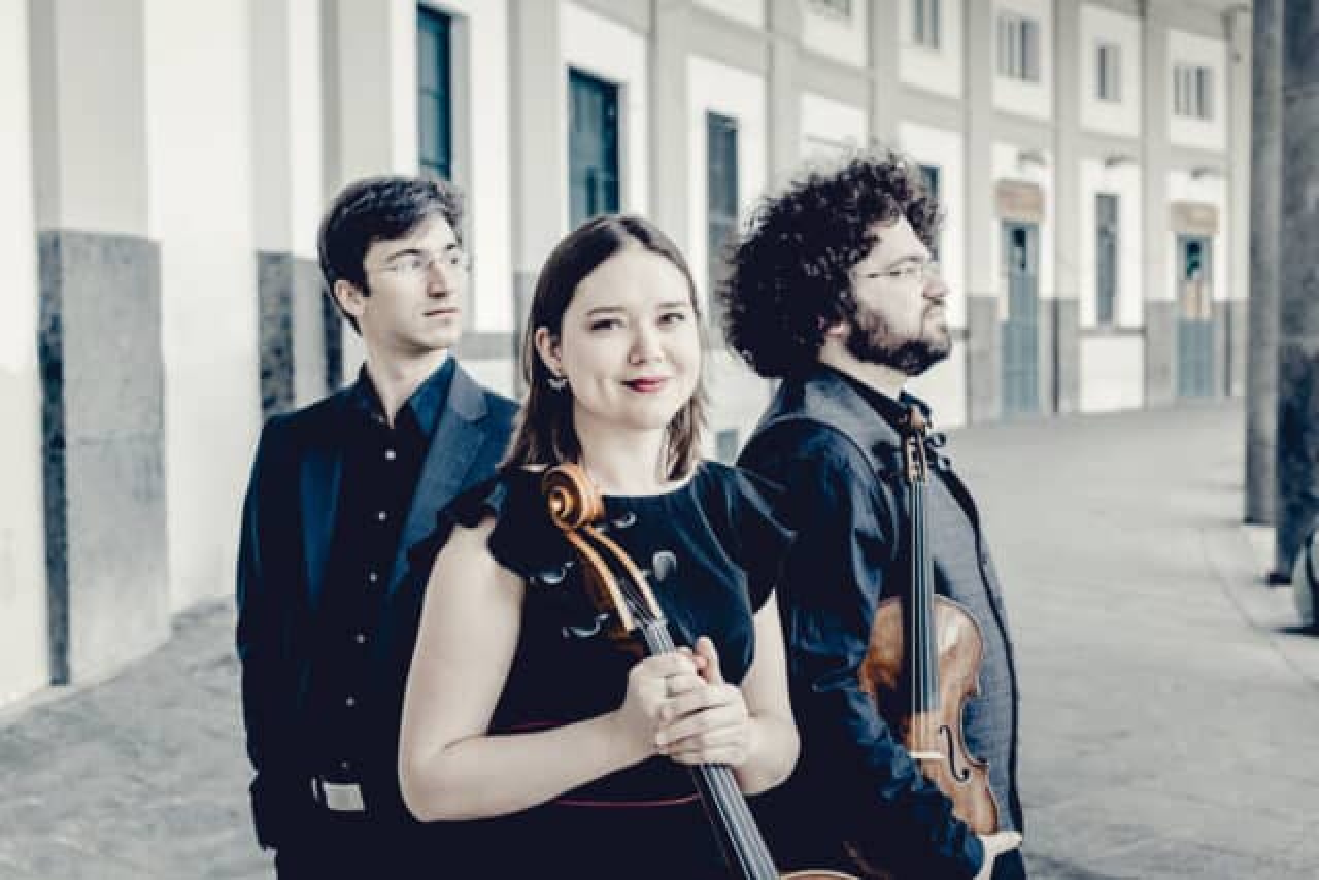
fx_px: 2015
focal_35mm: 55
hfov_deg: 36.2
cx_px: 660
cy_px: 440
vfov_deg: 24.6
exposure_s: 1/250
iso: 400
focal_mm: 55
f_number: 5
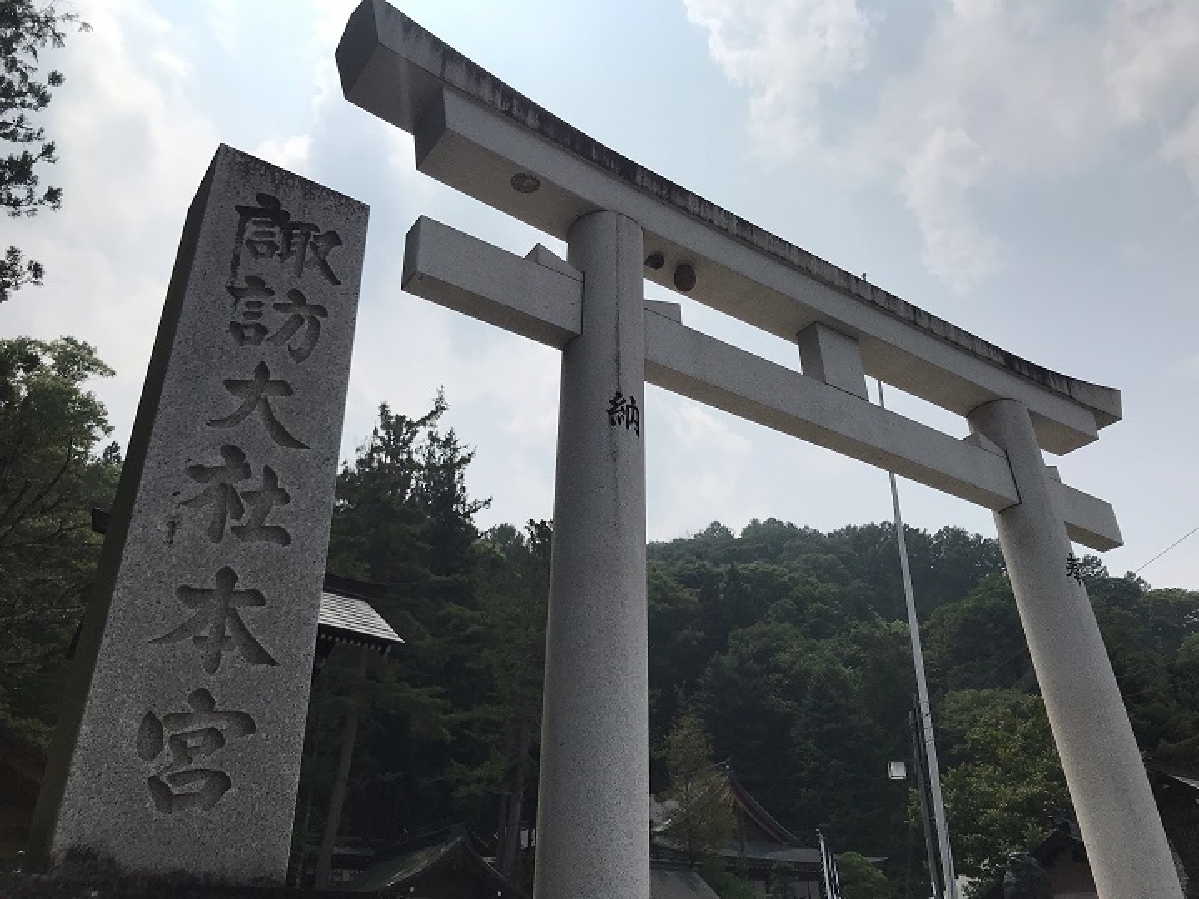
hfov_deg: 63.4
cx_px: 600
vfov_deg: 49.7
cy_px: 450
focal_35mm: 28
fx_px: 970
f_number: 1.8
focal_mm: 3.99
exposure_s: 1/9615
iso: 25
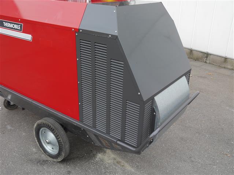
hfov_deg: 51.3
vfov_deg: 39.7
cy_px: 88
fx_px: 243
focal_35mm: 36
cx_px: 117
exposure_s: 1/125
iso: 160
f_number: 5
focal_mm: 18
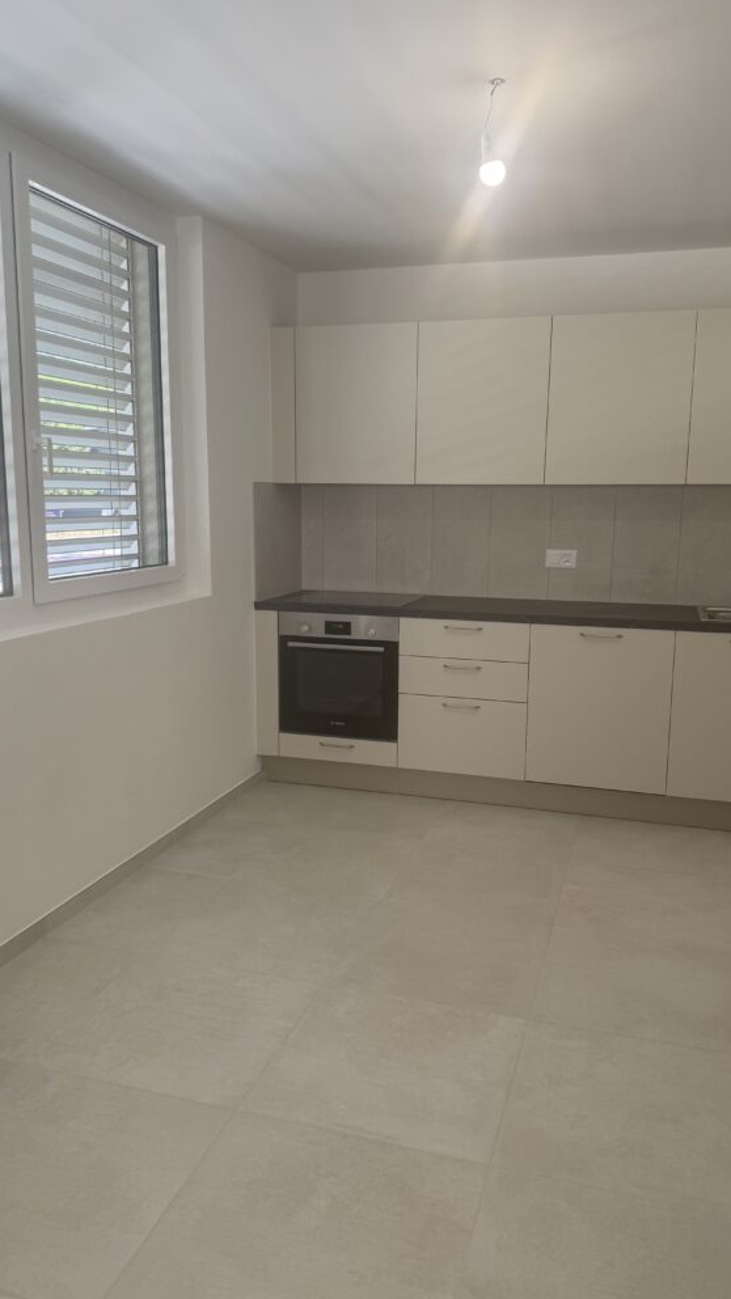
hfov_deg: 42.9
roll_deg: -0.9
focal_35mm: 27
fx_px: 930
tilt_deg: -8.7
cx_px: 368
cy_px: 652
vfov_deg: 69.9
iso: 100
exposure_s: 1/239
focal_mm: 6.76
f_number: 1.78
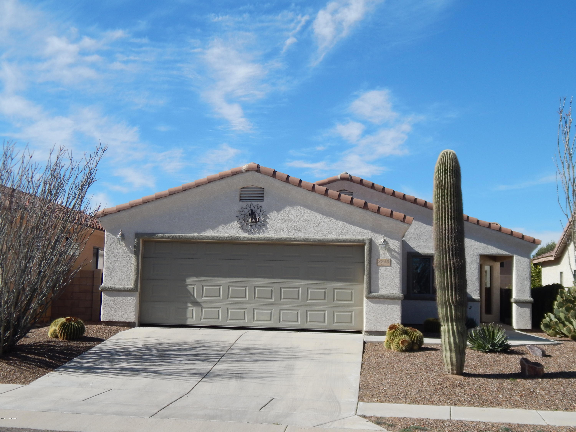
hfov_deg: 38.9
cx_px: 288
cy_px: 216
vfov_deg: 29.7
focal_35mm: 49
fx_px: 815
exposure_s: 1/400
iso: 125
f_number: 7.4
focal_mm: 8.6
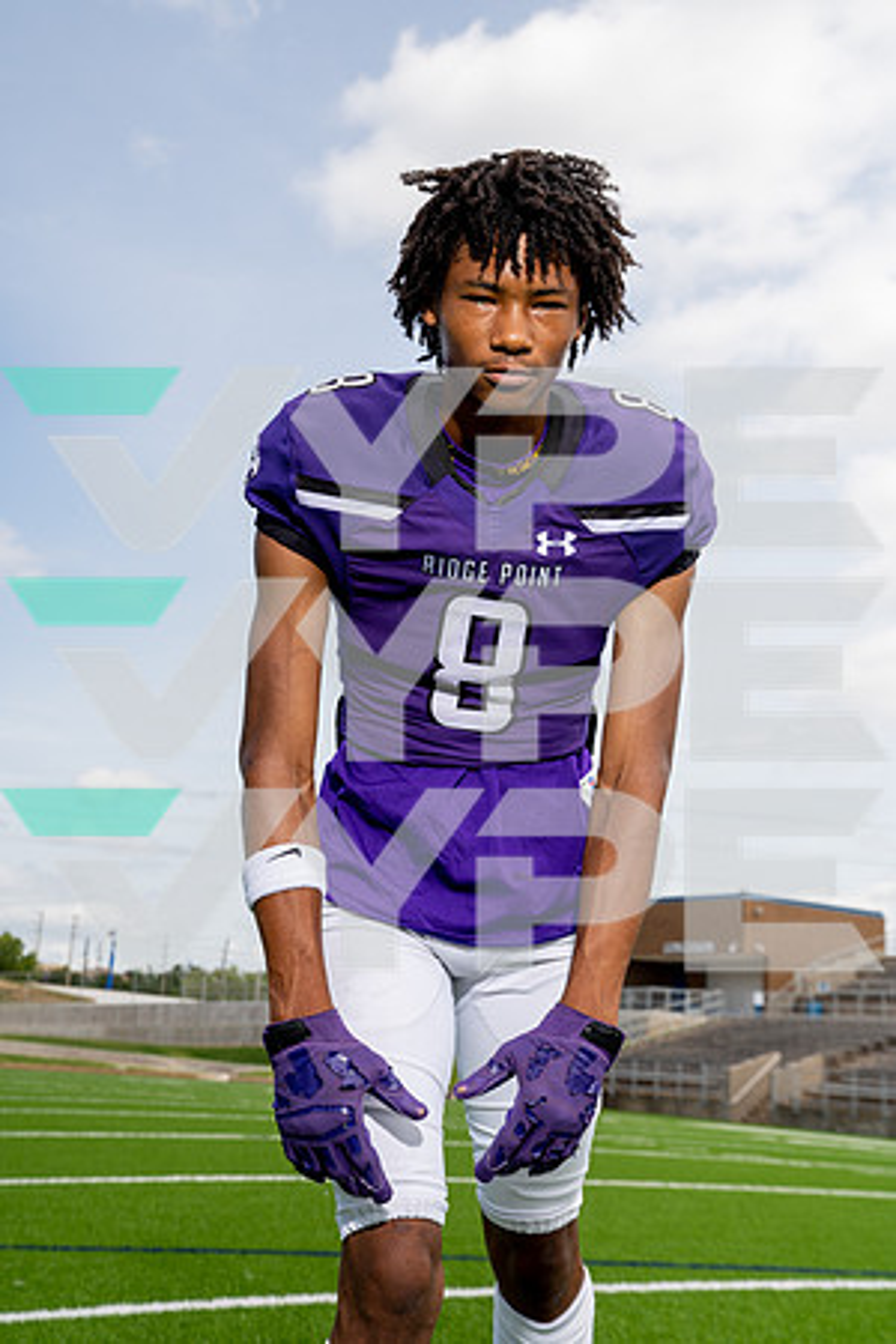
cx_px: 448
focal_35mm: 49
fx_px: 1829
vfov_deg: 40.3
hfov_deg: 27.5
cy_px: 672
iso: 100
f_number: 8
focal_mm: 49
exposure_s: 1/250
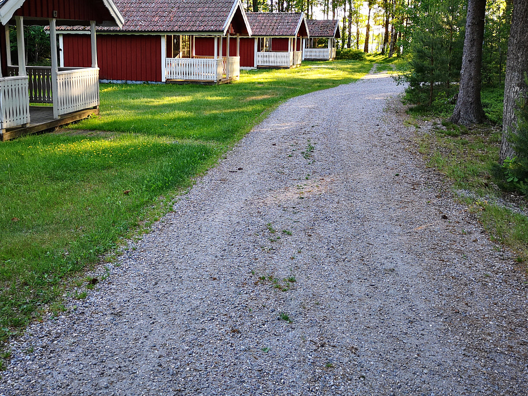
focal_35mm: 40
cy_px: 151
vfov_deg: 35.8
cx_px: 233
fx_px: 610
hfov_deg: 46.7
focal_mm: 3.95
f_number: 1.8
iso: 80
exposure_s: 1/120
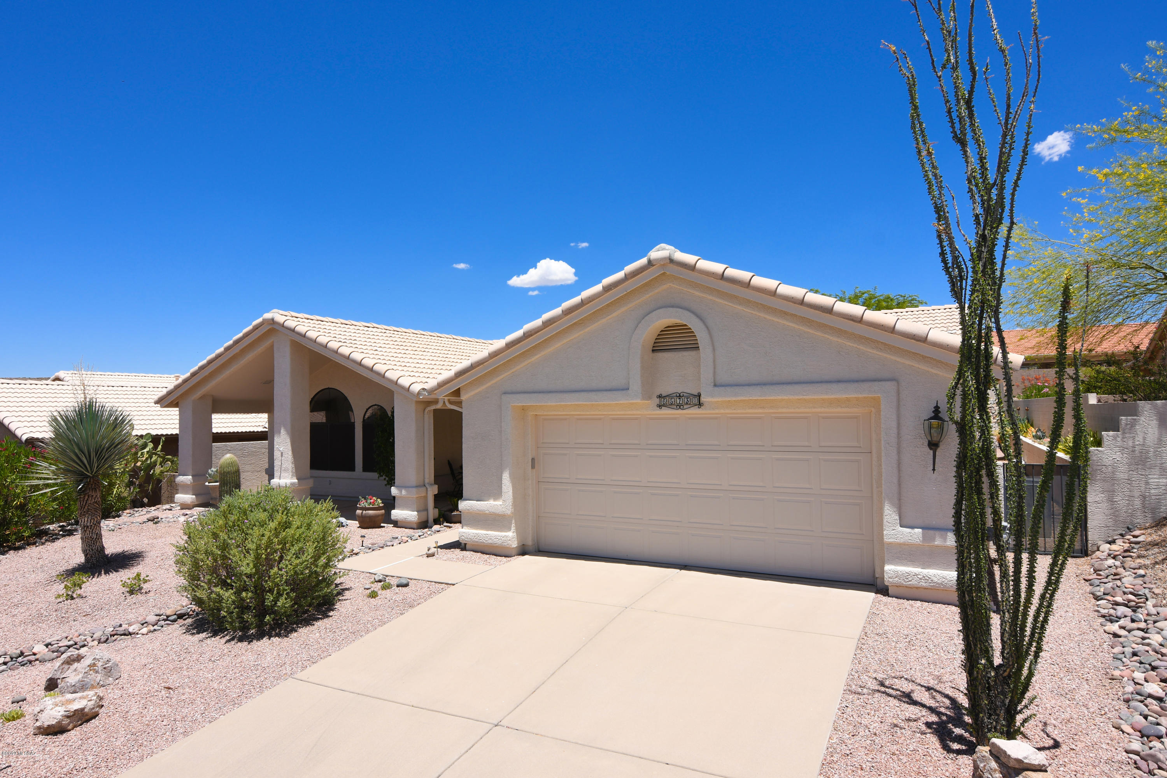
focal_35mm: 21
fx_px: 681
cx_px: 584
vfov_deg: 59.5
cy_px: 389
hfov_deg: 81.2
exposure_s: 1/250
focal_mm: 14
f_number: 11
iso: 100
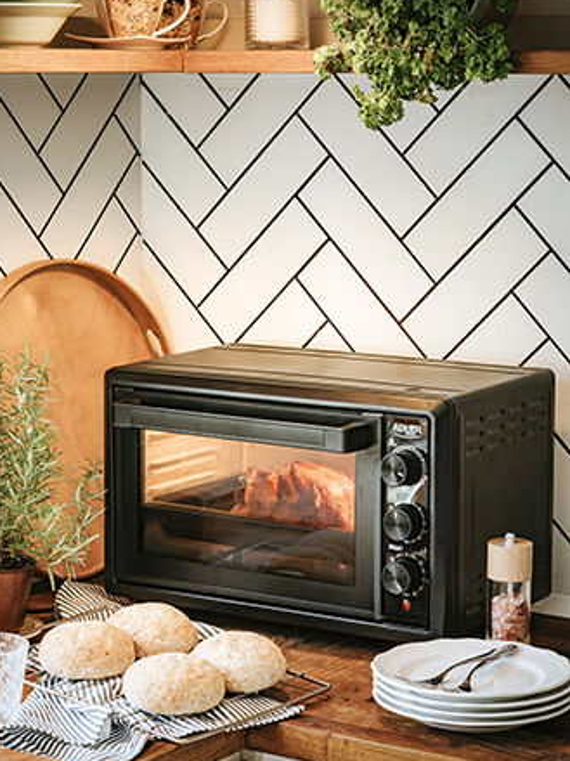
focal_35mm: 93
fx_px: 2043
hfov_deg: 15.9
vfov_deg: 21.1
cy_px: 423
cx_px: 283
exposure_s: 1/3
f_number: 13
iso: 250
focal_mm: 85
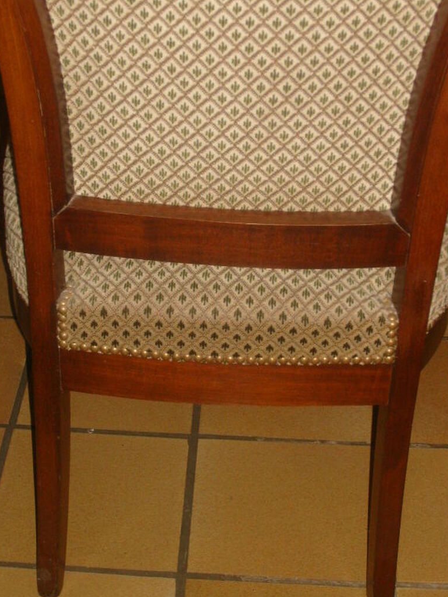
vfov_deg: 28.4
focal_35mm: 68
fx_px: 1173
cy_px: 221
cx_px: 231
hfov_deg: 21.6
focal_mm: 8.7
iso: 100
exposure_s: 1/60
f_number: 3.3
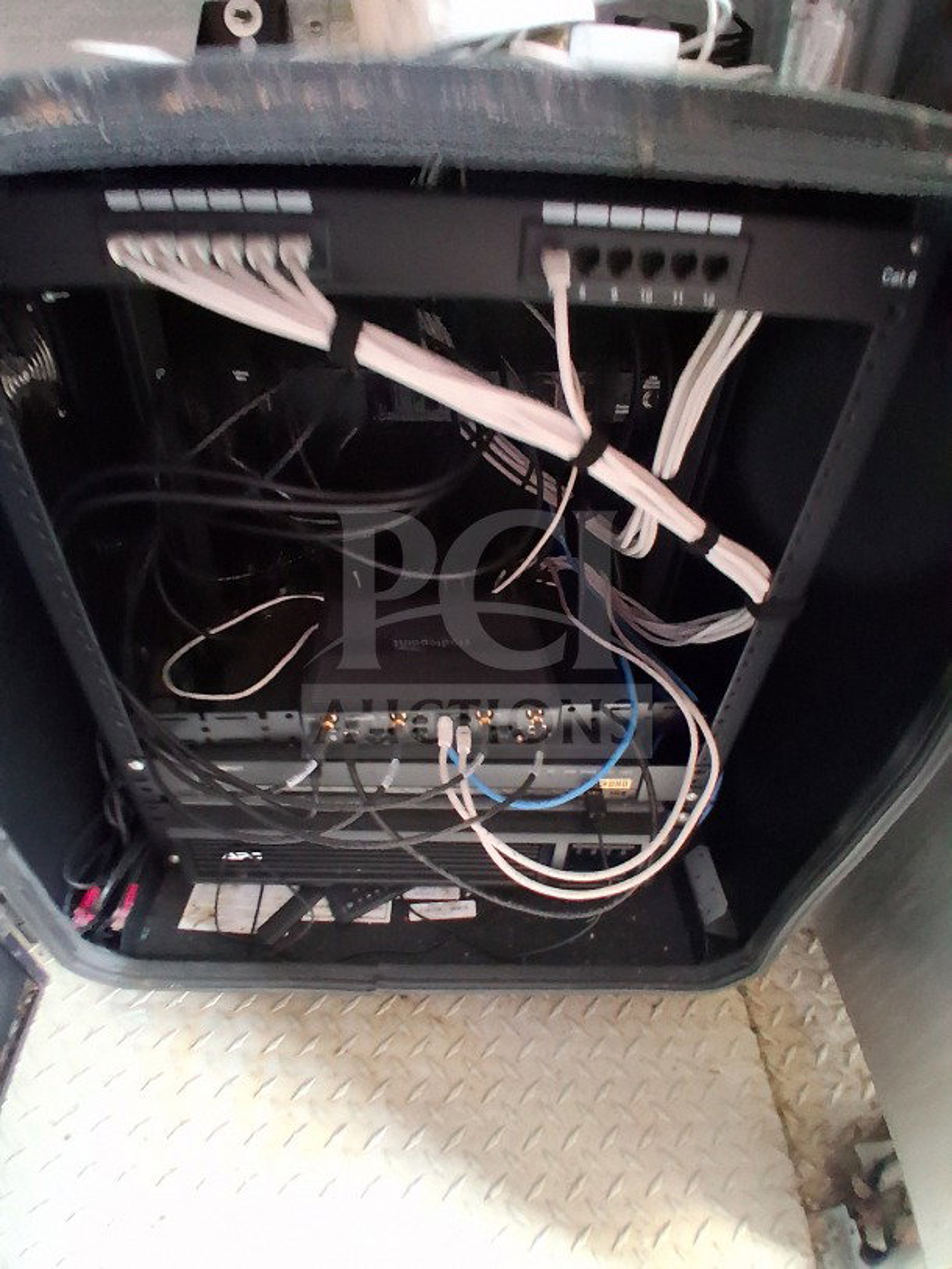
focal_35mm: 17
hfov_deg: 74.7
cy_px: 634
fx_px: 623
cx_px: 476
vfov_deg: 91.0
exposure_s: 1/20
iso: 500
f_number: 2.2
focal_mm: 1.4
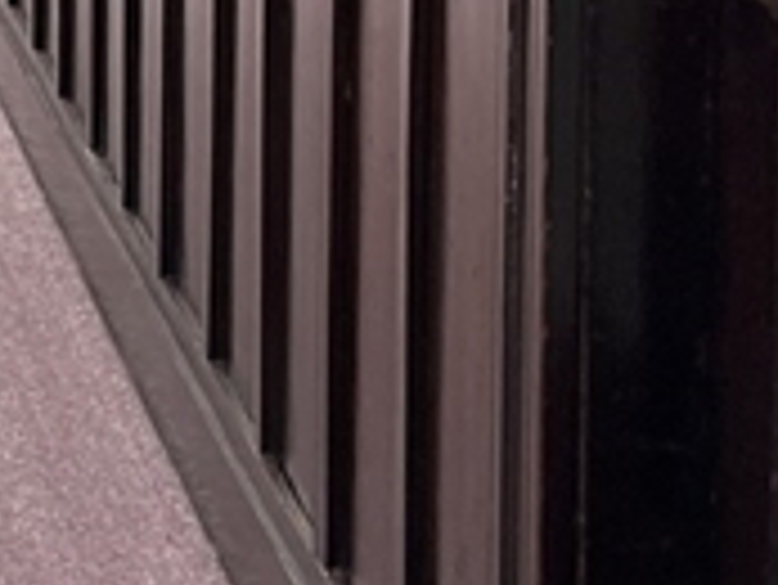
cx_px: -1223
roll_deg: +3.2
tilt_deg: -11.3
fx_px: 3464
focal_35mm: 154
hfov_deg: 10.6
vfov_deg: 9.5
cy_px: -171
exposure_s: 1/60
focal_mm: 5.1
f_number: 1.6
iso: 64
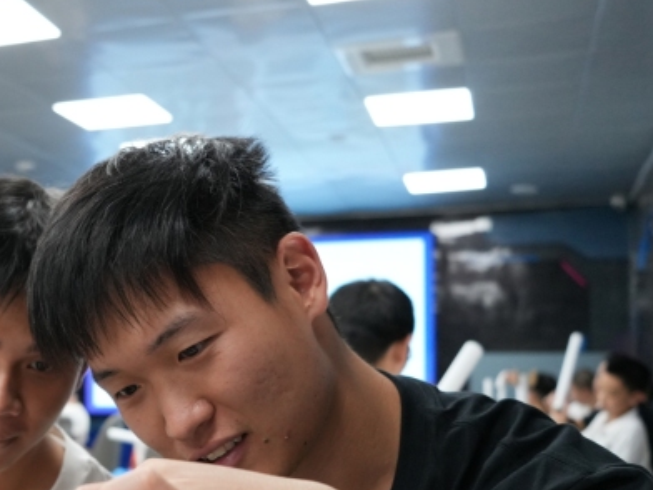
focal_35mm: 55
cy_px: 352
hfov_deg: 32.9
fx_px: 1038
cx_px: 50
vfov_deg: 26.3
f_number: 4
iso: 2000
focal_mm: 28
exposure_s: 1/160
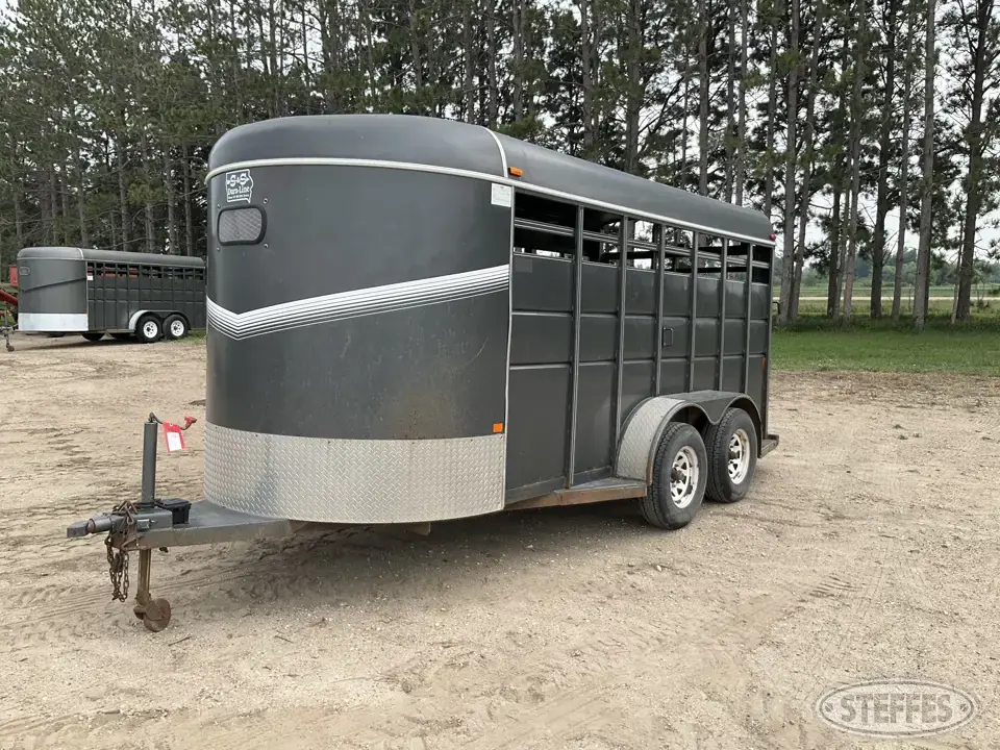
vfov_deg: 48.2
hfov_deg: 61.7
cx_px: 500
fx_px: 838
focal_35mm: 29
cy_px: 375
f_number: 1.8
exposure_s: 1/739
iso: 25
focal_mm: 3
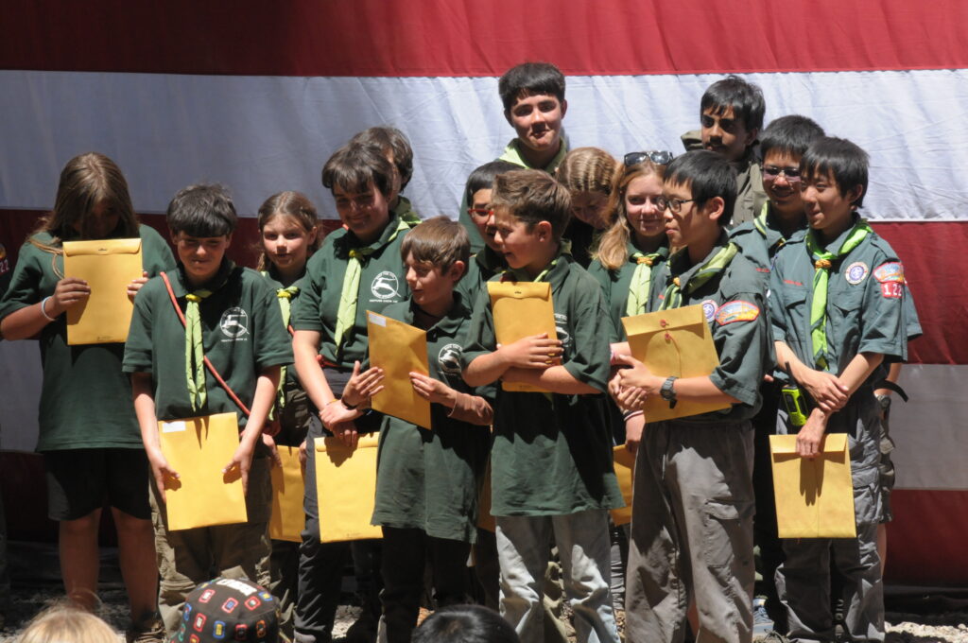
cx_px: 484
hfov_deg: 11.4
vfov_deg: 7.6
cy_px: 322
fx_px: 4834
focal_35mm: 180
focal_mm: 120
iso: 1000
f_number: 13
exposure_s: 1/500
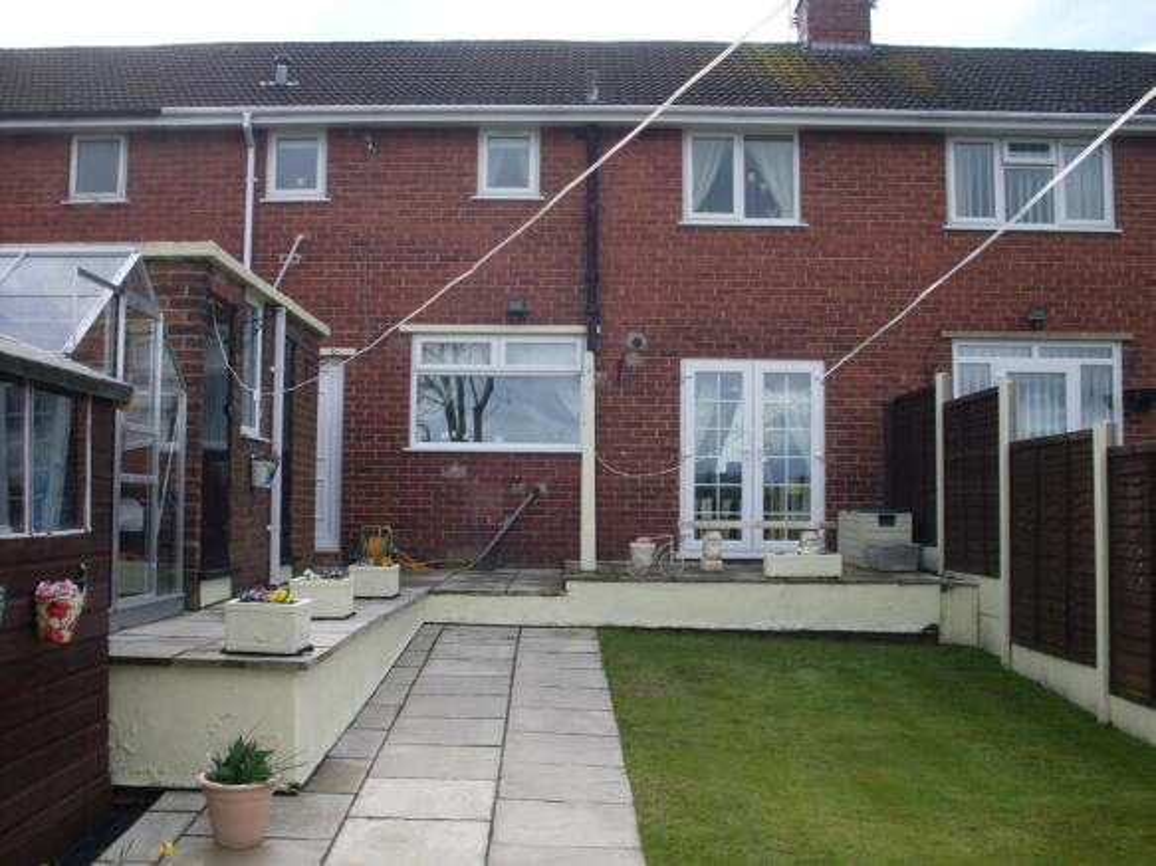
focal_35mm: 38
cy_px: 433
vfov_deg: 37.7
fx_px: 1269
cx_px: 578
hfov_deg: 49.0
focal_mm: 6.3
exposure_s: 1/125
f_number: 8.4
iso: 80
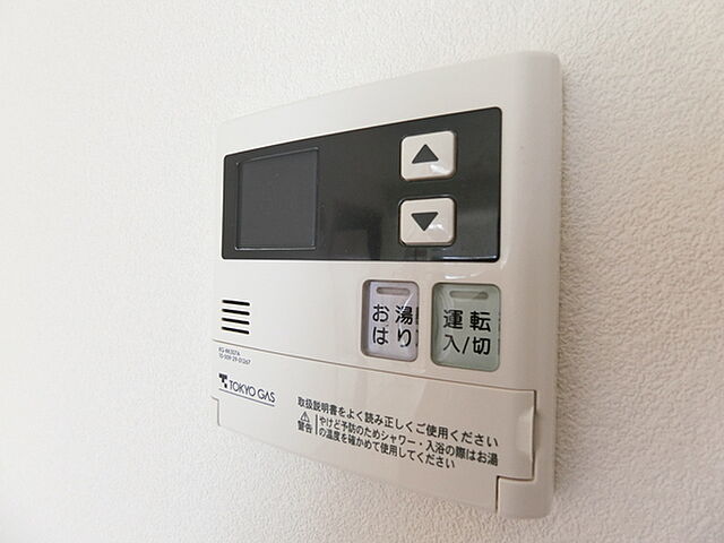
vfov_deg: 68.7
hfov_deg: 84.7
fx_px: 397
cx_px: 362
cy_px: 272
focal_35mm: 19
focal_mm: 4.06
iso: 400
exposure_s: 1/100
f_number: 2.7
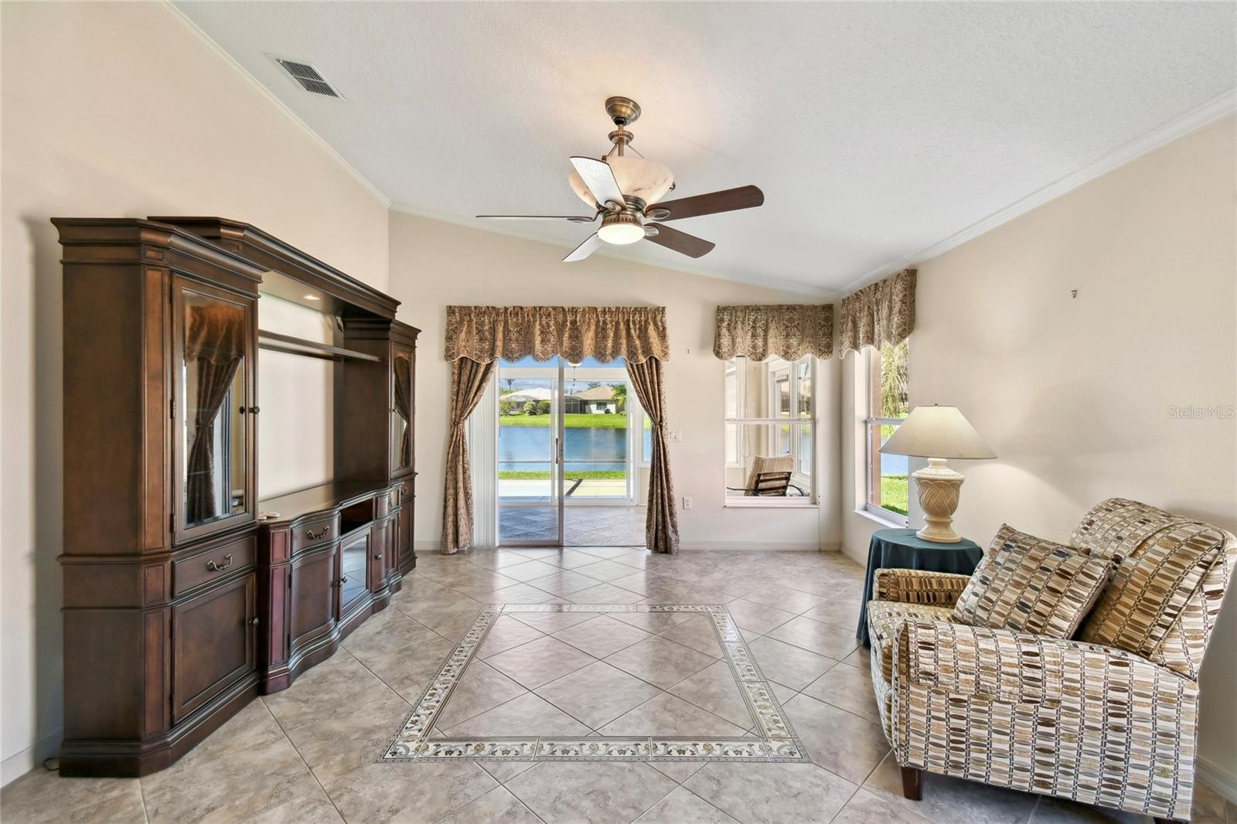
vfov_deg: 77.3
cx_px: 618
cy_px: 412
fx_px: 515
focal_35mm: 15
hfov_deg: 100.4
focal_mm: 10
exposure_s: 1/20
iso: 100
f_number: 7.1
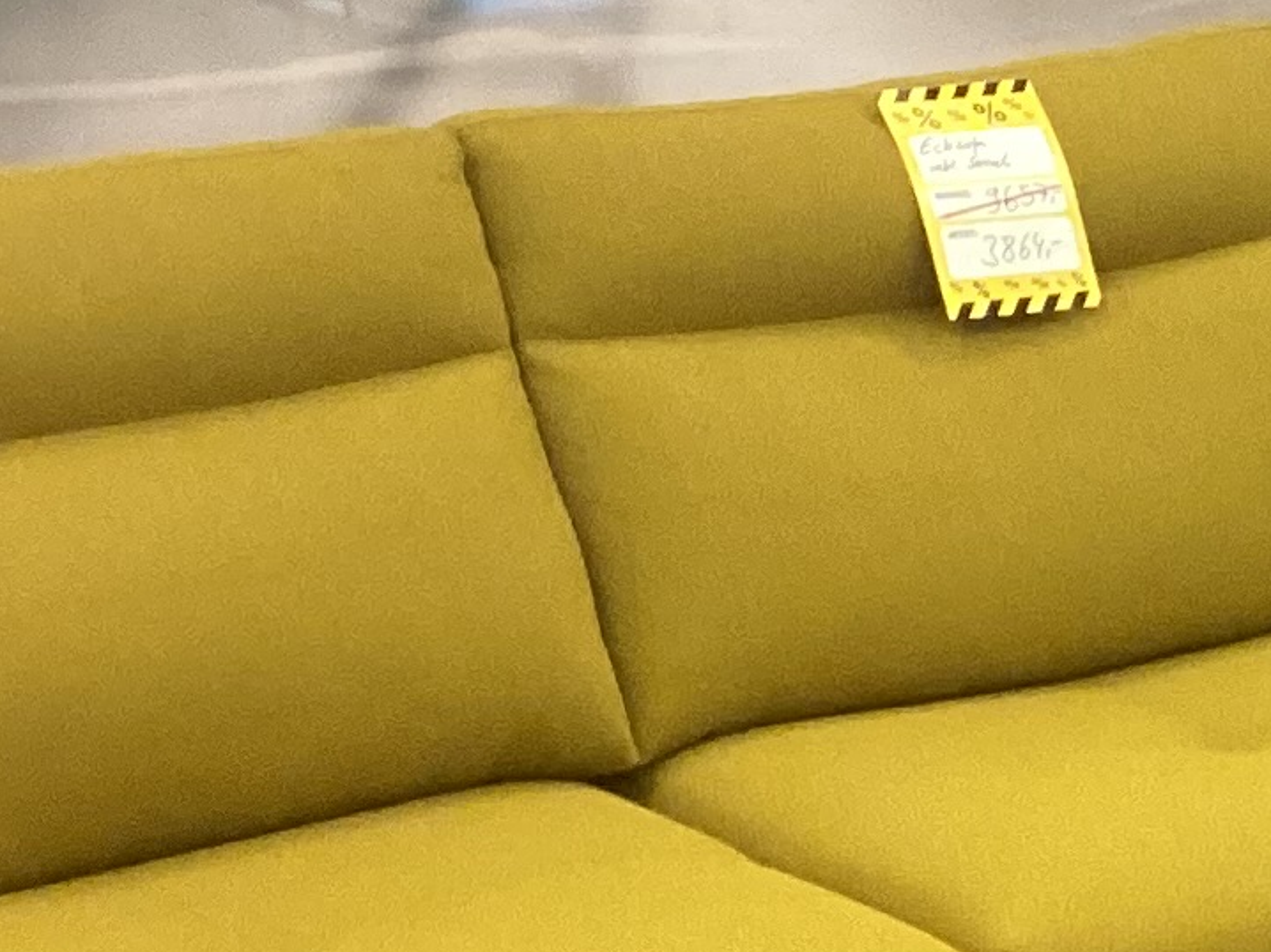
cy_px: 651
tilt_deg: -16.0
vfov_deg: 10.5
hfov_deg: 13.5
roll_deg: -0.8
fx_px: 5175
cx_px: 1627
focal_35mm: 141
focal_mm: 3.3
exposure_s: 1/60
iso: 200
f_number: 2.4
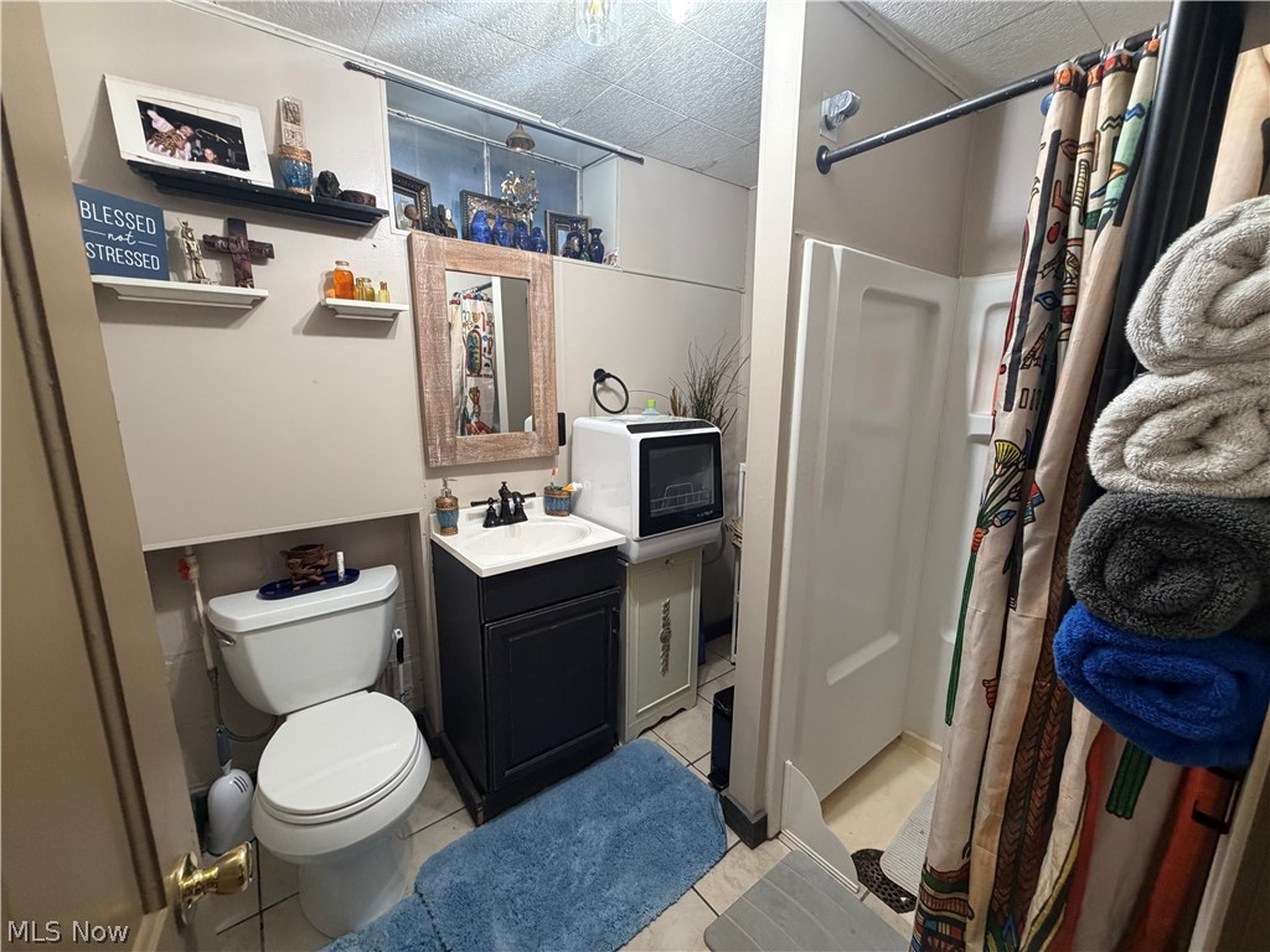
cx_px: 635
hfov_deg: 102.1
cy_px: 476
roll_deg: -0.1
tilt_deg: -11.9
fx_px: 514
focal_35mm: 14
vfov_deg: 85.7
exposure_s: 1/120
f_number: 2.2
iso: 320
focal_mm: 2.22
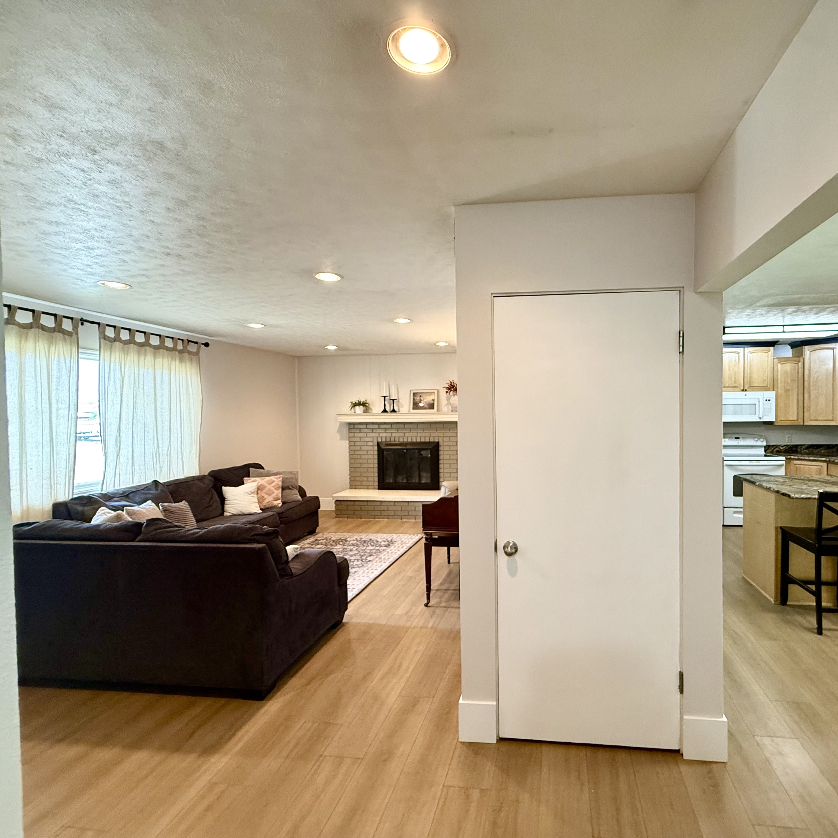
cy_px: 425
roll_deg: +0.4
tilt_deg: -1.3
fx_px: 466
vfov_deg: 84.0
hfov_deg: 82.8
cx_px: 508
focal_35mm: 17
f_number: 2.2
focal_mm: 2.22
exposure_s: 1/60
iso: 250
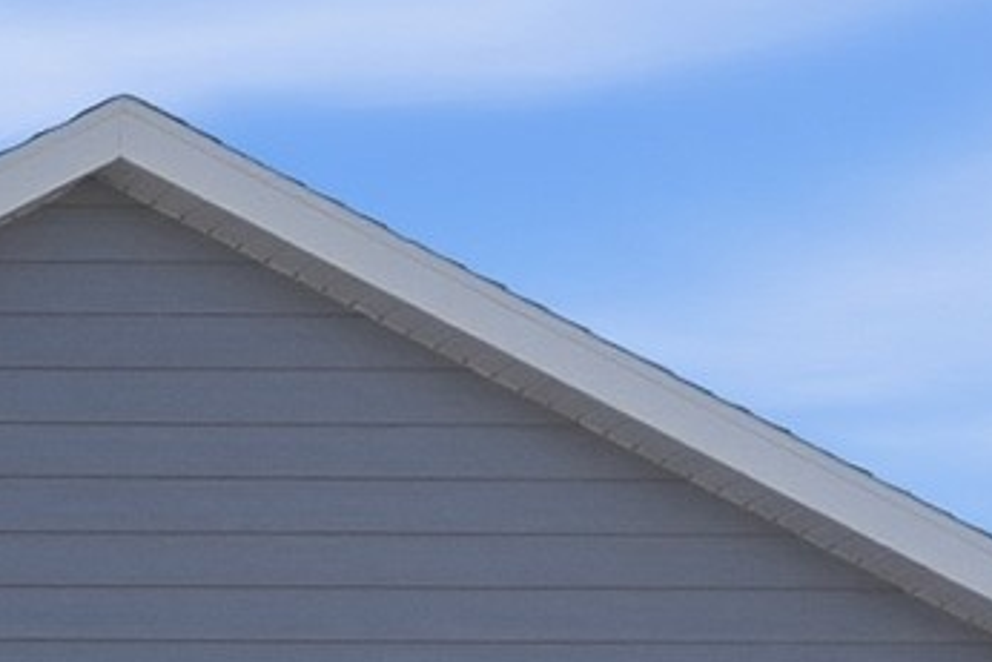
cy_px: 1429
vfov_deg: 7.2
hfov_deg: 10.1
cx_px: -1272
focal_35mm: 182
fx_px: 5017
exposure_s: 1/8000
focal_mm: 29
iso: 1600
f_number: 5.6
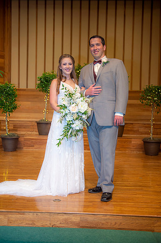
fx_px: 269
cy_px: 122
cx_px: 80
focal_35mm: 40
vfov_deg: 48.5
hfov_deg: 33.3
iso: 800
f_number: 2.8
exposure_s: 1/200
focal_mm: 40
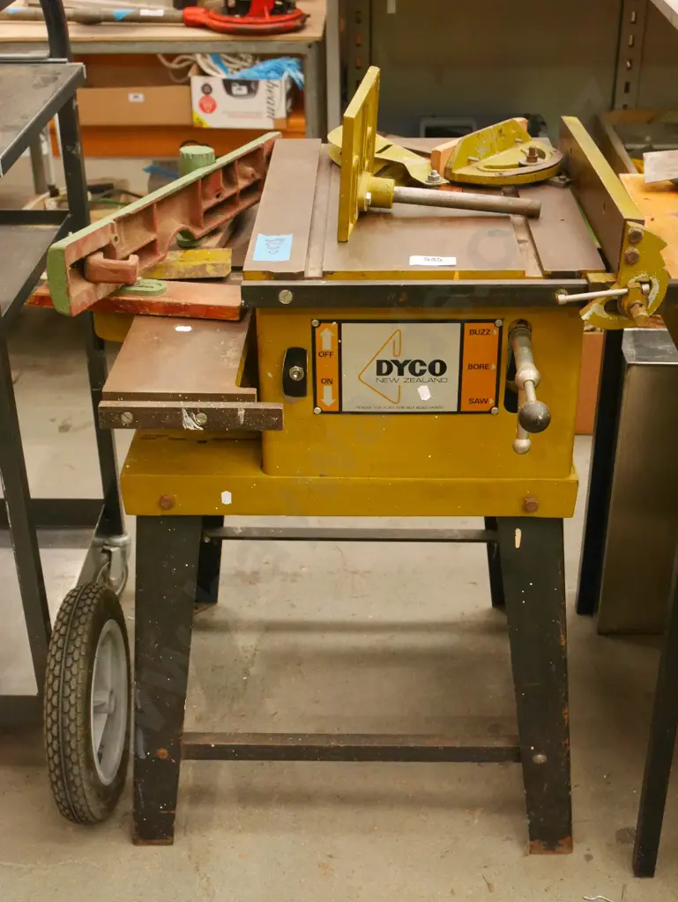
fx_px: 1252
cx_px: 339
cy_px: 451
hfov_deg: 30.3
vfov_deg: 39.6
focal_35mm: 48
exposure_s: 1/60
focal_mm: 24
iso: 3200
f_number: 5
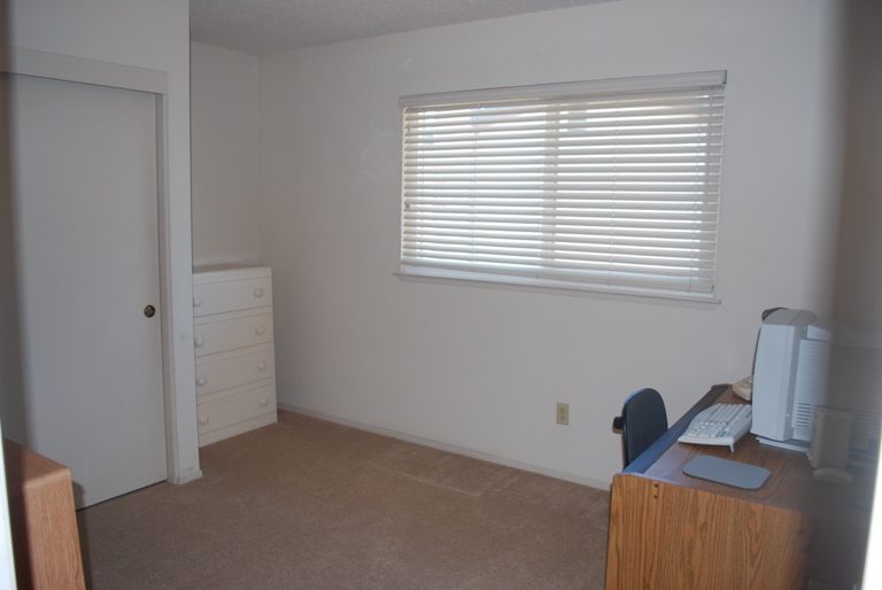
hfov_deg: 67.3
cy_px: 295
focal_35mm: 27
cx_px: 441
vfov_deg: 48.0
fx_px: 662
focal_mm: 18
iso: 200
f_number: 3.5
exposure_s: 1/60
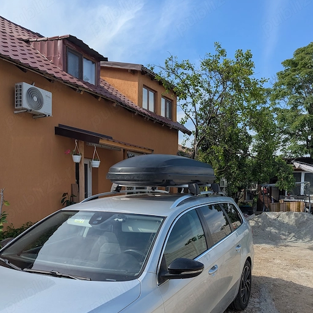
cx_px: 171
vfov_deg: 48.9
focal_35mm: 33
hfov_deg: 49.7
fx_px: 338
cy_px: 210
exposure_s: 1/1825
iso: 47
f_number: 1.85
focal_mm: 6.81
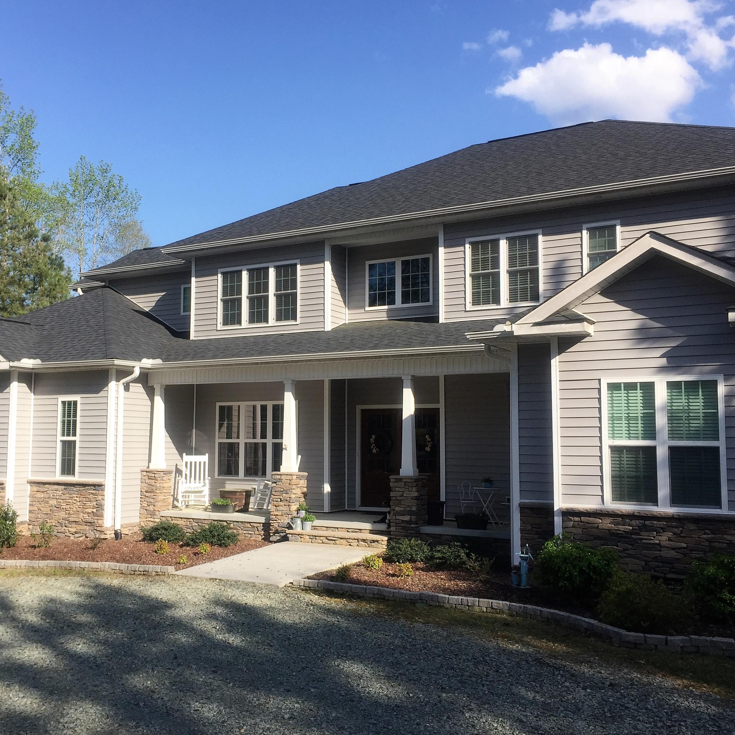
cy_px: 371
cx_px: 293
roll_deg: -0.6
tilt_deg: +4.5
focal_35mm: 35
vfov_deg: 47.2
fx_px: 841
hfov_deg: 46.9
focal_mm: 4.15
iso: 32
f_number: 2.2
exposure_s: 1/1582
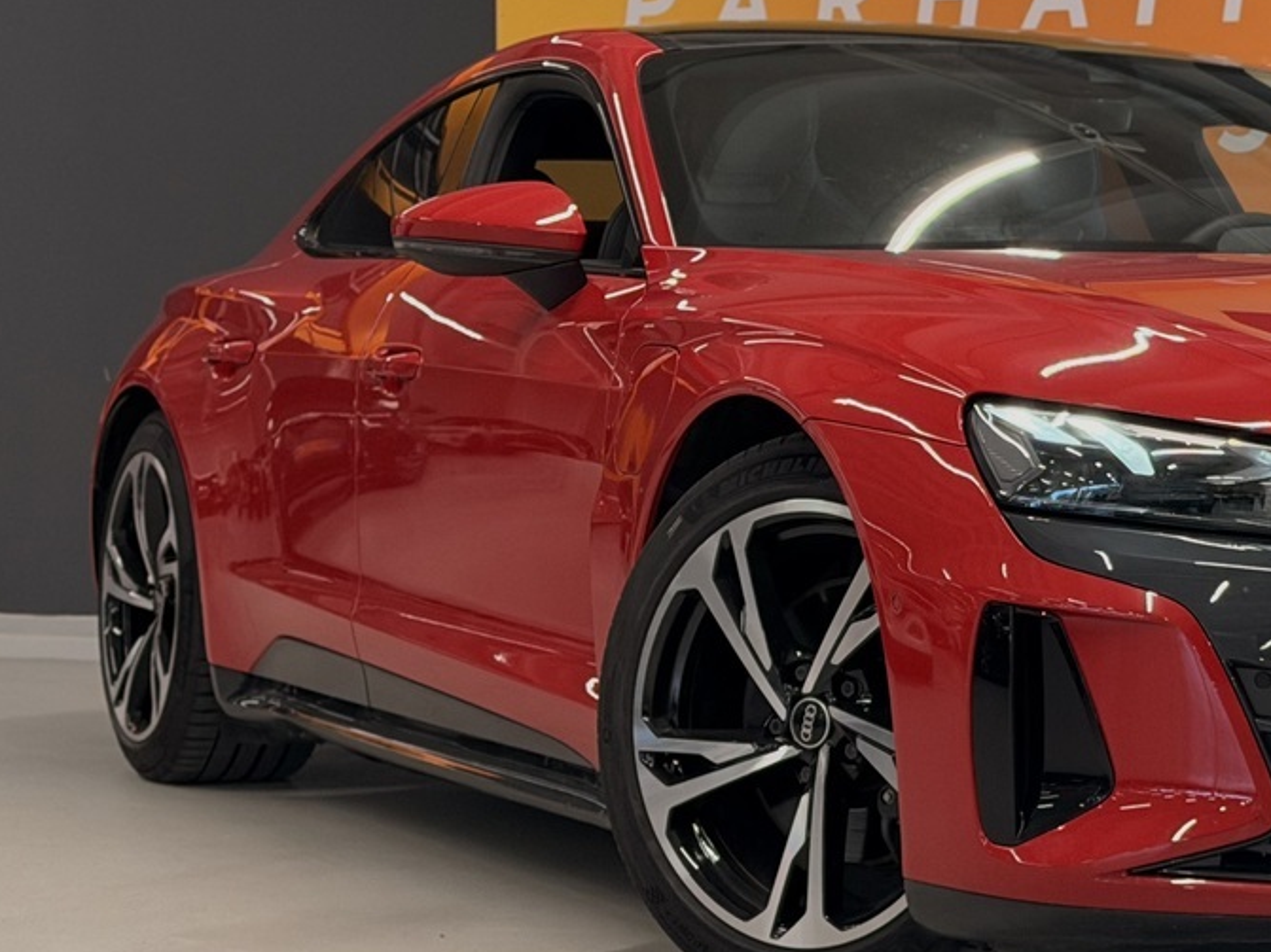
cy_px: 479
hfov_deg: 18.8
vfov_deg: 14.4
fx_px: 3781
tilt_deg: -2.4
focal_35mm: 103
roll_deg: -0.3
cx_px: 1138
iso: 320
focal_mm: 6.76
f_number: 1.78
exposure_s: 1/326
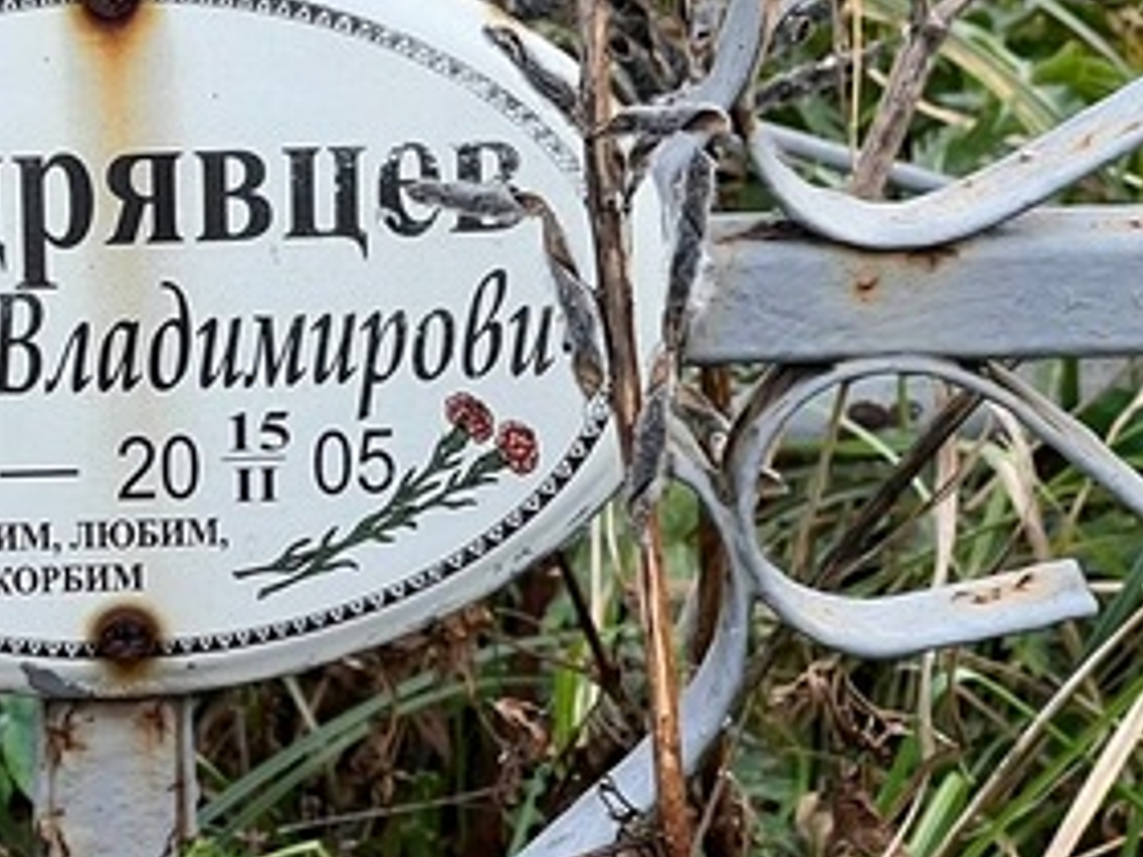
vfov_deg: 6.7
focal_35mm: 220
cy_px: 106
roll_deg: +3.1
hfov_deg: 9.0
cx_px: 196
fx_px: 7264
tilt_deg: -22.0
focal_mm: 9
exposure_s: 1/117
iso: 32
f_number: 2.8
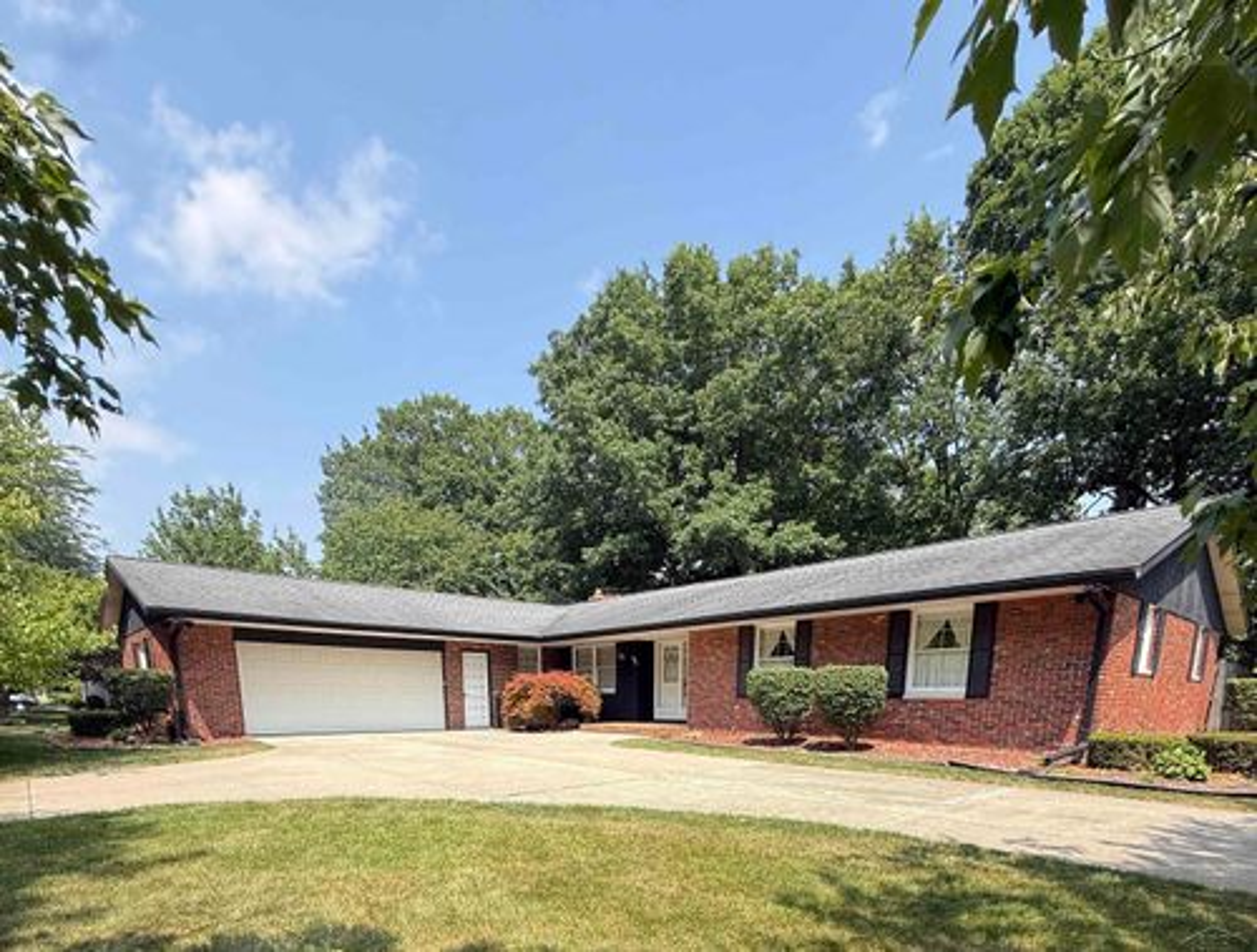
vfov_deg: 86.1
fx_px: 510
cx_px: 628
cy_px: 476
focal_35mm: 14
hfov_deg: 101.8
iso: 50
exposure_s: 1/864
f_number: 2.2
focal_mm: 2.22
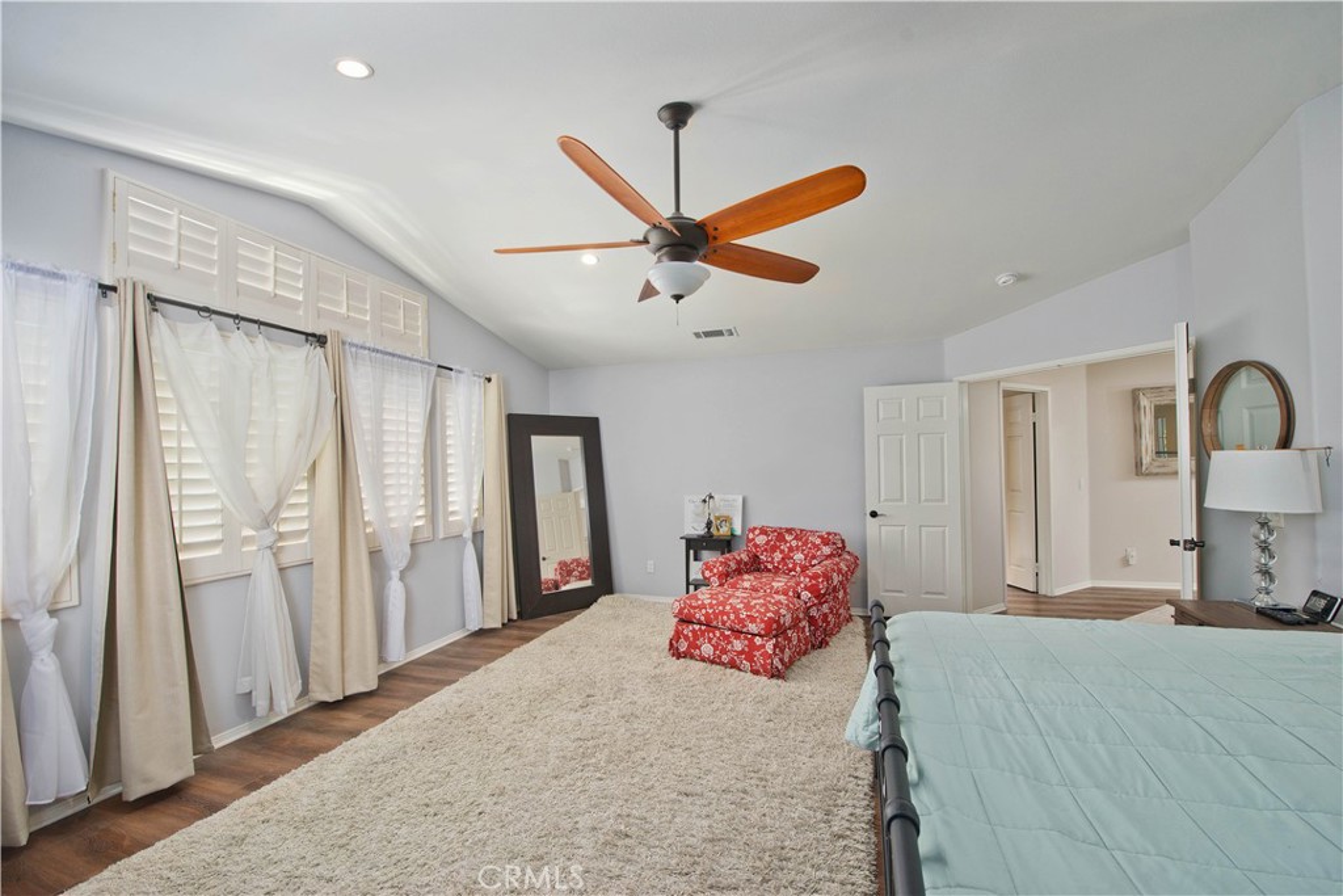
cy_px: 448
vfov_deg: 81.2
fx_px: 522
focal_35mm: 14
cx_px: 672
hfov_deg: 104.2
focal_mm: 14
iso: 400
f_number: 5.6
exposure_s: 1/200
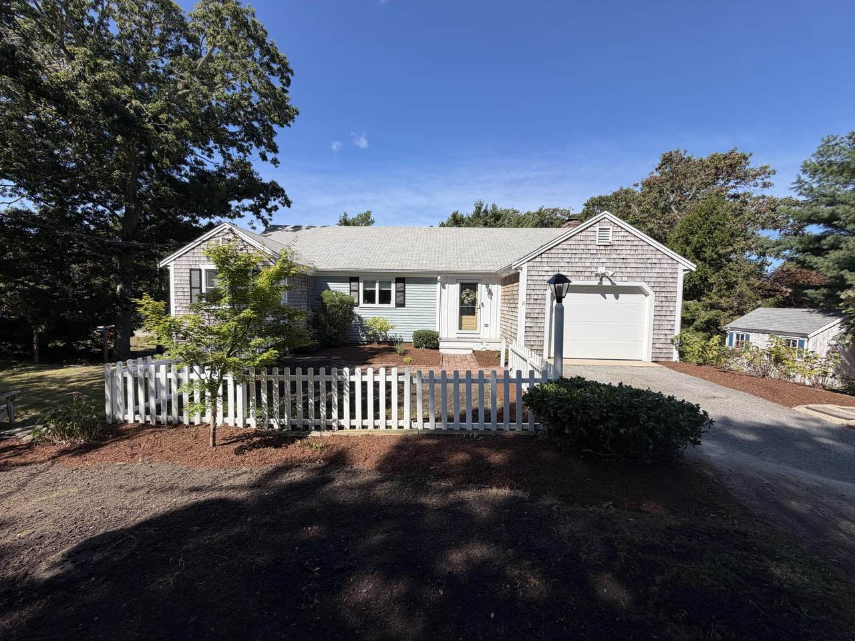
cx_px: 428
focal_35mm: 14
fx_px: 346
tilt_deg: -3.4
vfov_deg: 85.7
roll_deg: -0.8
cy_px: 320
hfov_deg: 102.1
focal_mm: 2.22
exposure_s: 1/770
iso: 25
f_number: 2.2
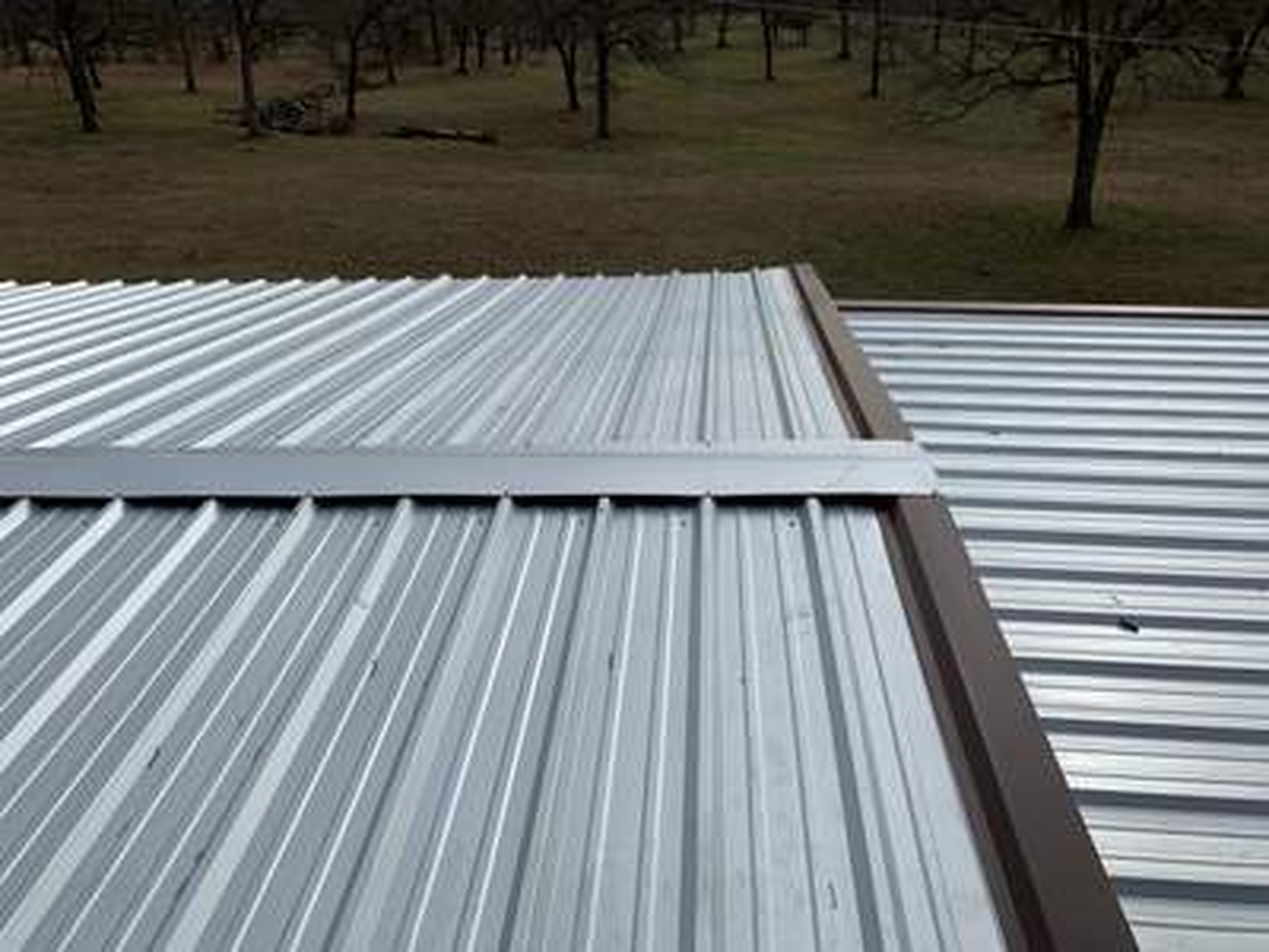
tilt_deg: -22.9
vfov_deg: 53.1
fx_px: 953
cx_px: 634
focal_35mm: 26
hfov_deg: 67.3
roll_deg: +1.7
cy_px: 476
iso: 25
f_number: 1.8
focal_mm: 4.25
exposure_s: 1/5714
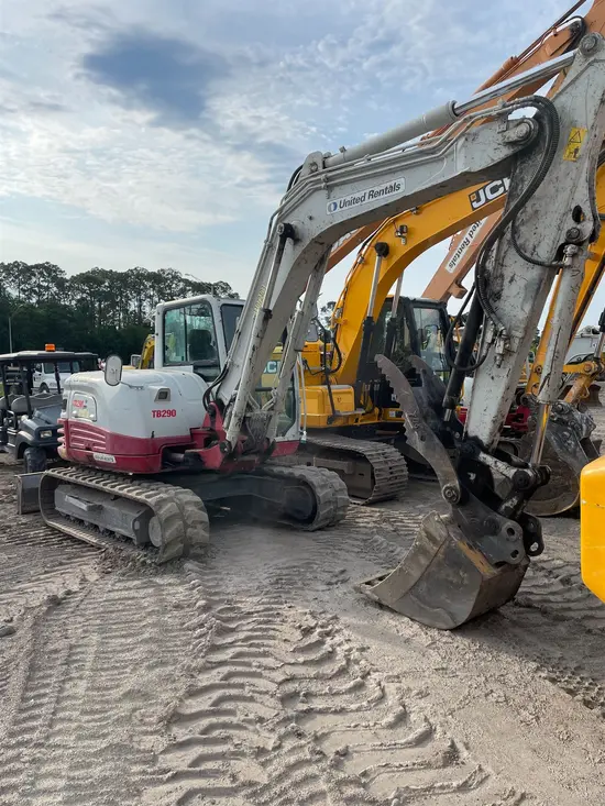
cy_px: 403
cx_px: 302
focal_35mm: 26
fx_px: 606
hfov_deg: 53.1
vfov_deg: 67.3
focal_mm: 4.2
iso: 32
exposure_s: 1/3205
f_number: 1.6
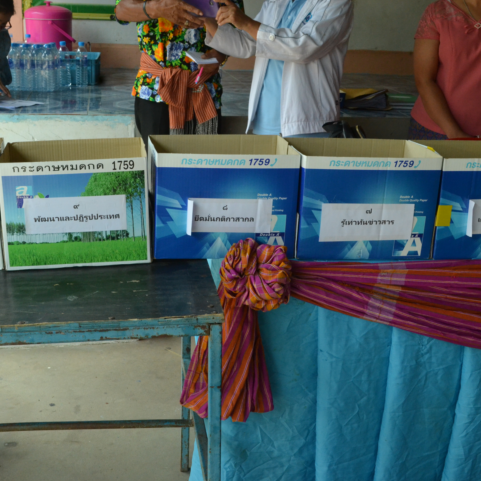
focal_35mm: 50
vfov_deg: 34.0
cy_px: 241
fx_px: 786
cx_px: 200
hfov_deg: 33.9
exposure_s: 1/320
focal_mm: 26
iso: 1600
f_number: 9
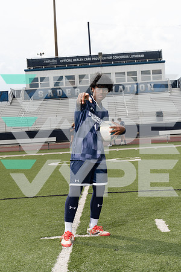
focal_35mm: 60
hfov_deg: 22.6
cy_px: 136
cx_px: 90
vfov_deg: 33.4
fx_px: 452
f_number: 8
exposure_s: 1/250
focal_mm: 60
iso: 100
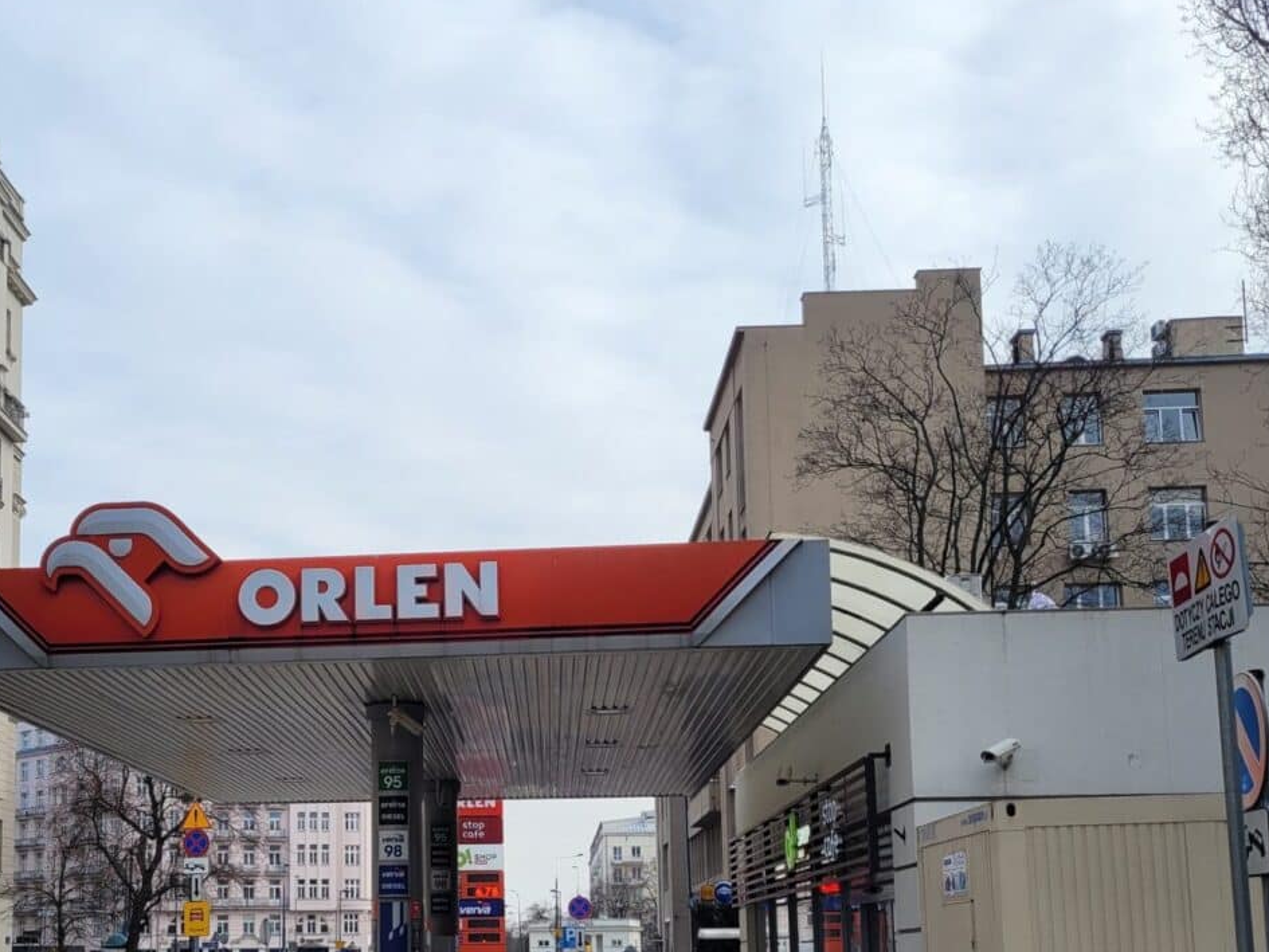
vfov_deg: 31.8
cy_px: 792
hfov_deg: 42.2
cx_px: 400
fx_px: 1613
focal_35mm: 44
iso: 40
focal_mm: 5.4
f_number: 1.8
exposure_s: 1/1654
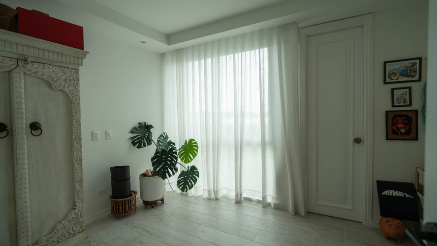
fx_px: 194
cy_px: 123
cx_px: 218
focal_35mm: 17
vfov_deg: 64.7
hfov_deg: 96.7
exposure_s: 1/160
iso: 125
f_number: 3.2
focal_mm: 16
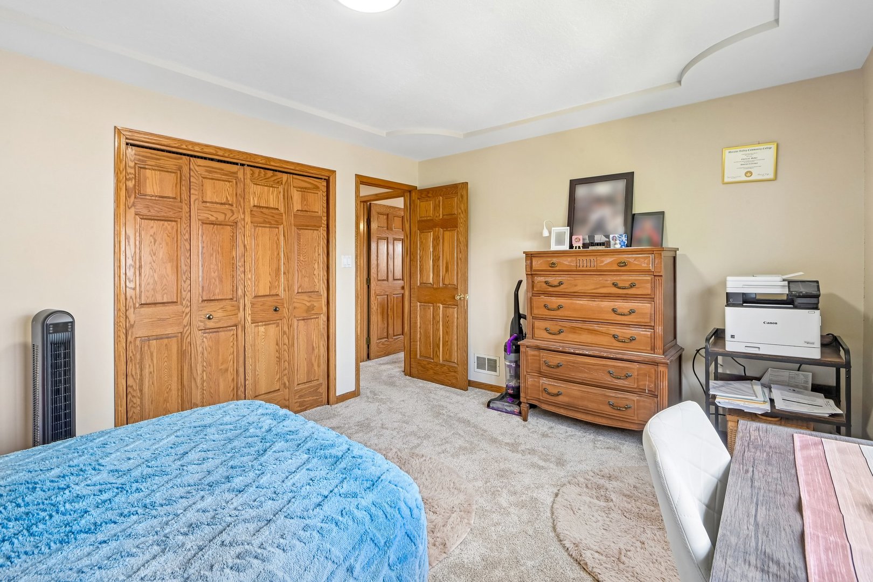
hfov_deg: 96.7
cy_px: 291
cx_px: 436
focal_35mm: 16
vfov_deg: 73.7
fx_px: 388
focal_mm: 16
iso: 400
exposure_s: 1/8
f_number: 13
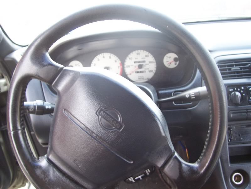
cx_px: 126
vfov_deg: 41.8
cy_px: 94
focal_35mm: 34
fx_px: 247
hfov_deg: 54.0
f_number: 2.7
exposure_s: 1/10
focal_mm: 5.6
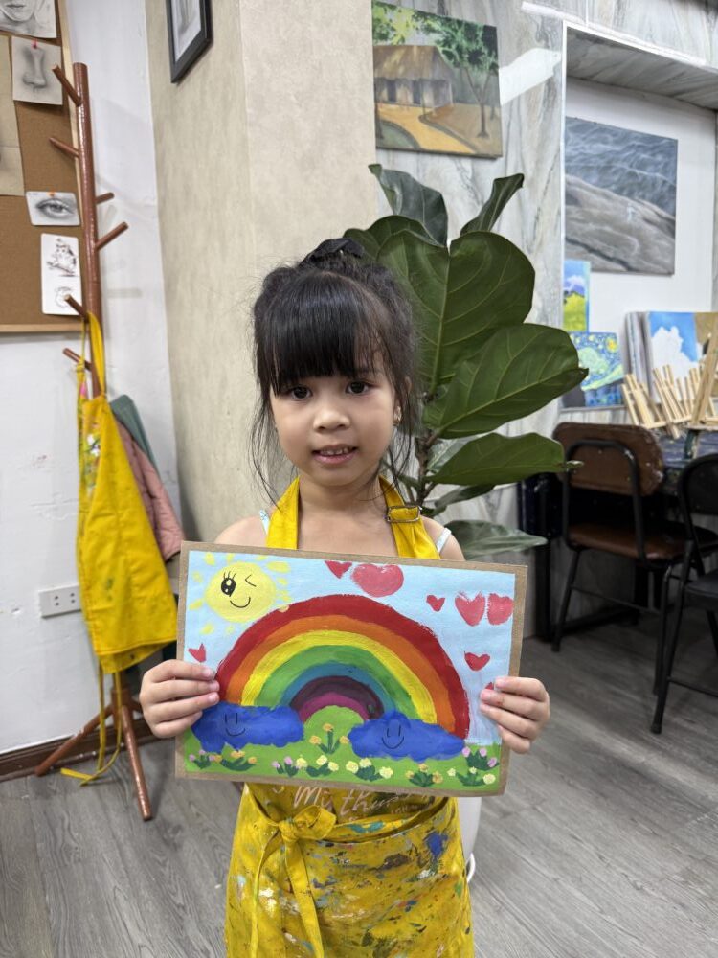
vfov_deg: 71.6
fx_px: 664
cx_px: 359
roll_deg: +1.9
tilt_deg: -8.2
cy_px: 479
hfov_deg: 56.8
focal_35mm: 24
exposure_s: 1/100
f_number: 1.78
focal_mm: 6.76
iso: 160
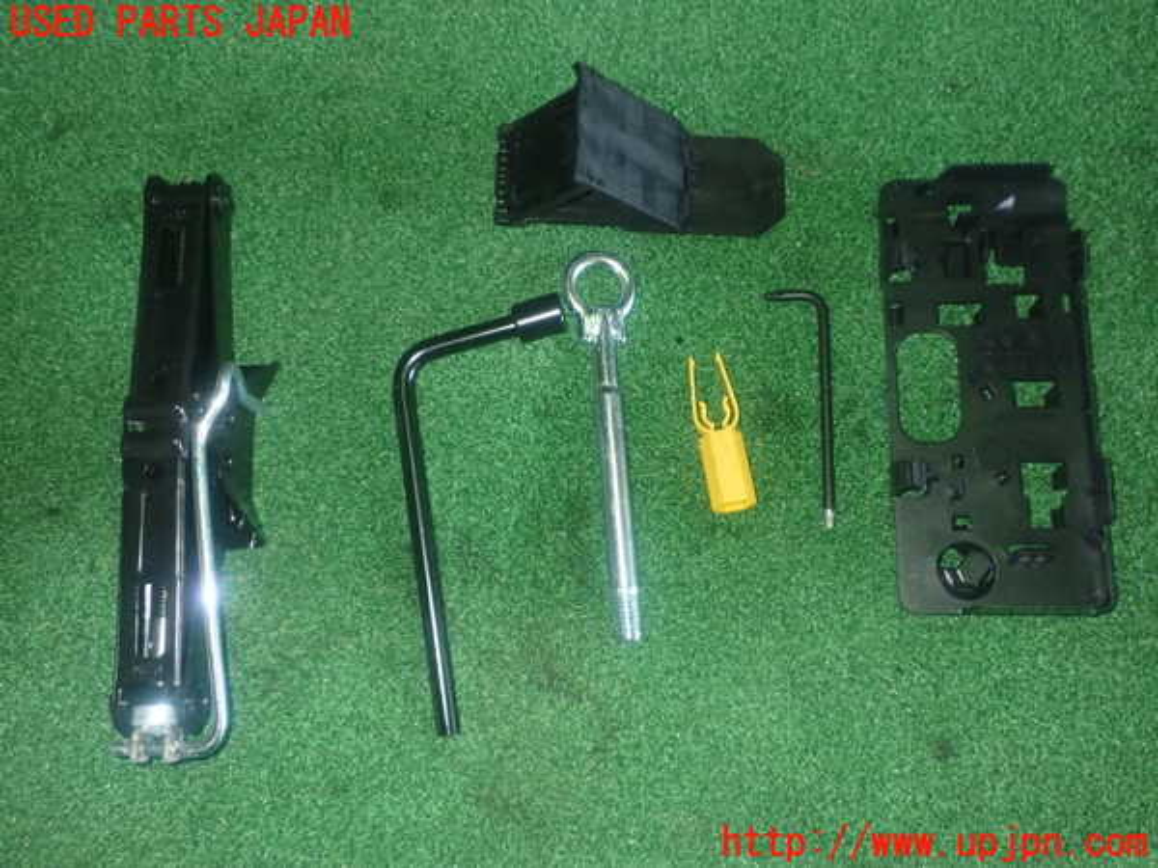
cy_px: 434
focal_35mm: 32
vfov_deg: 44.2
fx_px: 1070
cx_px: 579
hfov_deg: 56.8
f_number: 7.1
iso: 800
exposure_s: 1/30
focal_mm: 5.79
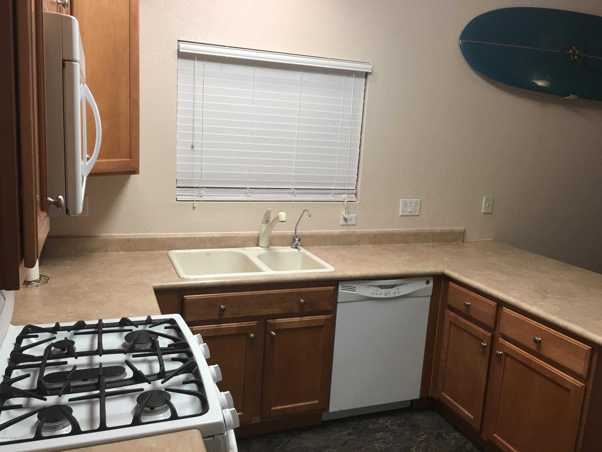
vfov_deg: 48.2
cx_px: 301
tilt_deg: -9.2
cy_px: 226
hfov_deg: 61.7
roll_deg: -4.0
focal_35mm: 29
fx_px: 504
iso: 32
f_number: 2.2
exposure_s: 1/15
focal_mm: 4.15
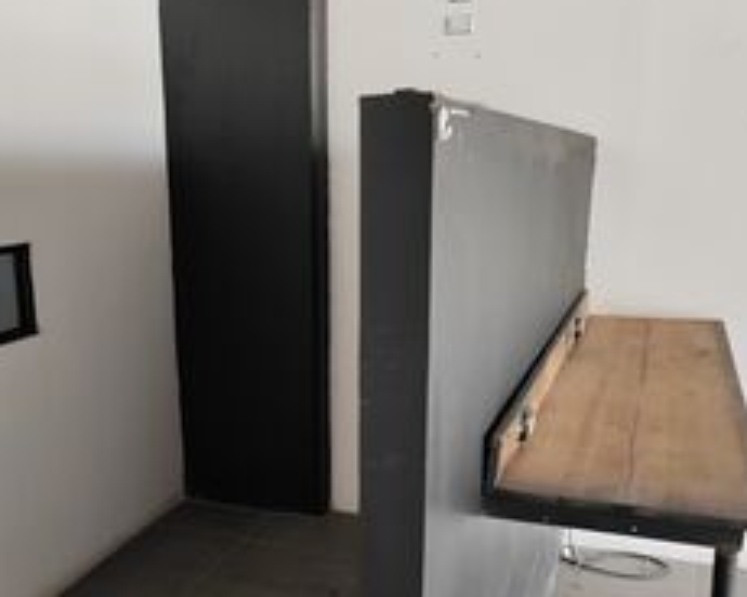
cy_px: 406
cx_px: 294
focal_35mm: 40
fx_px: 884
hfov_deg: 45.5
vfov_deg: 36.9
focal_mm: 5.52
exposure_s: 1/50
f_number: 1.9
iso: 800
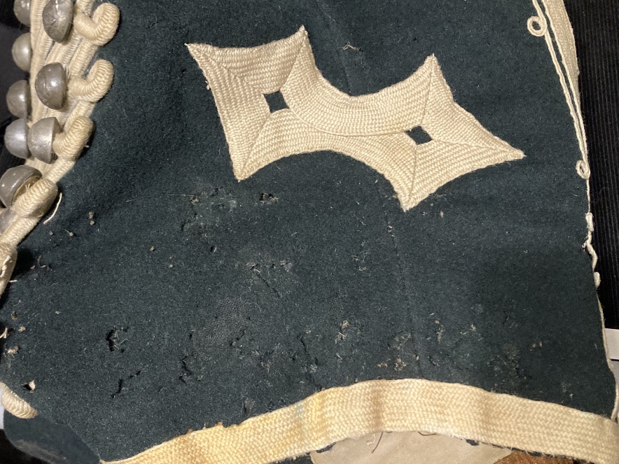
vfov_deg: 37.6
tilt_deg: -65.1
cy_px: 266
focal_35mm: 38
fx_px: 680
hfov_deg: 48.9
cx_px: 281
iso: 320
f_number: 1.8
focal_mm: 3.99
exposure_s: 1/33
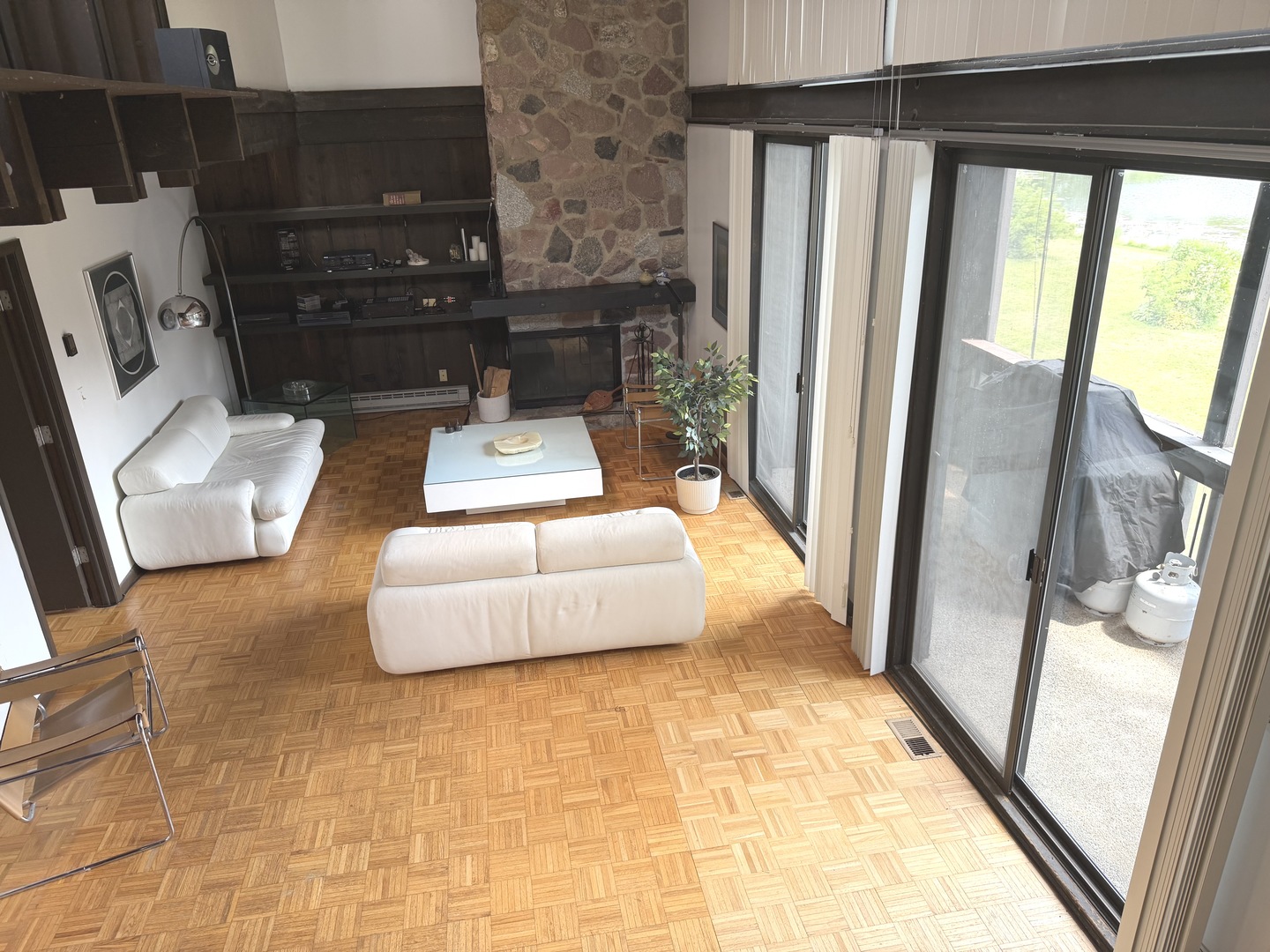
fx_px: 881
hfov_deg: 71.6
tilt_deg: -22.7
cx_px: 635
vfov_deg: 56.8
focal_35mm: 24
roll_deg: +2.4
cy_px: 476
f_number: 1.78
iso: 100
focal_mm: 6.76
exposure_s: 1/121
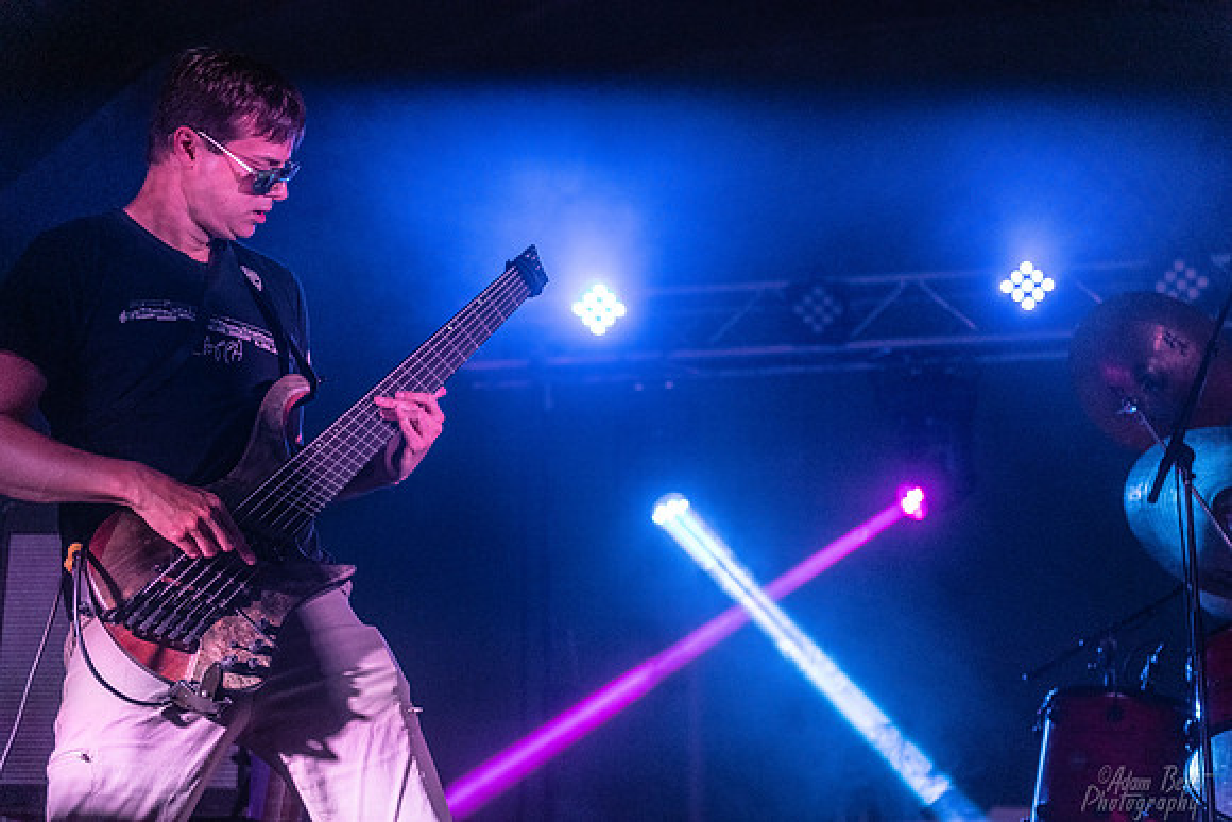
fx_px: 1985
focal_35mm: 58
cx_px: 616
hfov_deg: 34.5
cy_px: 411
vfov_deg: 23.4
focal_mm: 58
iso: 3200
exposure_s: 1/200
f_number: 2.8
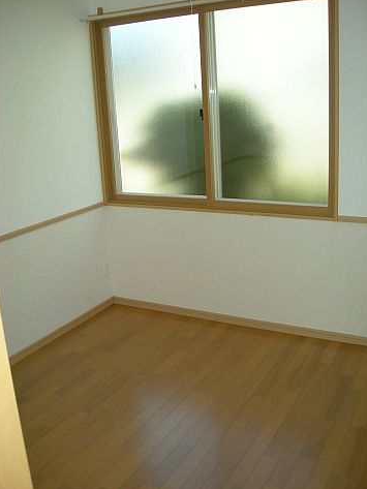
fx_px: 523
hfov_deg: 38.7
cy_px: 233
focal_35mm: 37
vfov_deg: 50.1
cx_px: 191
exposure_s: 1/280
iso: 90
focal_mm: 5.7
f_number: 2.8
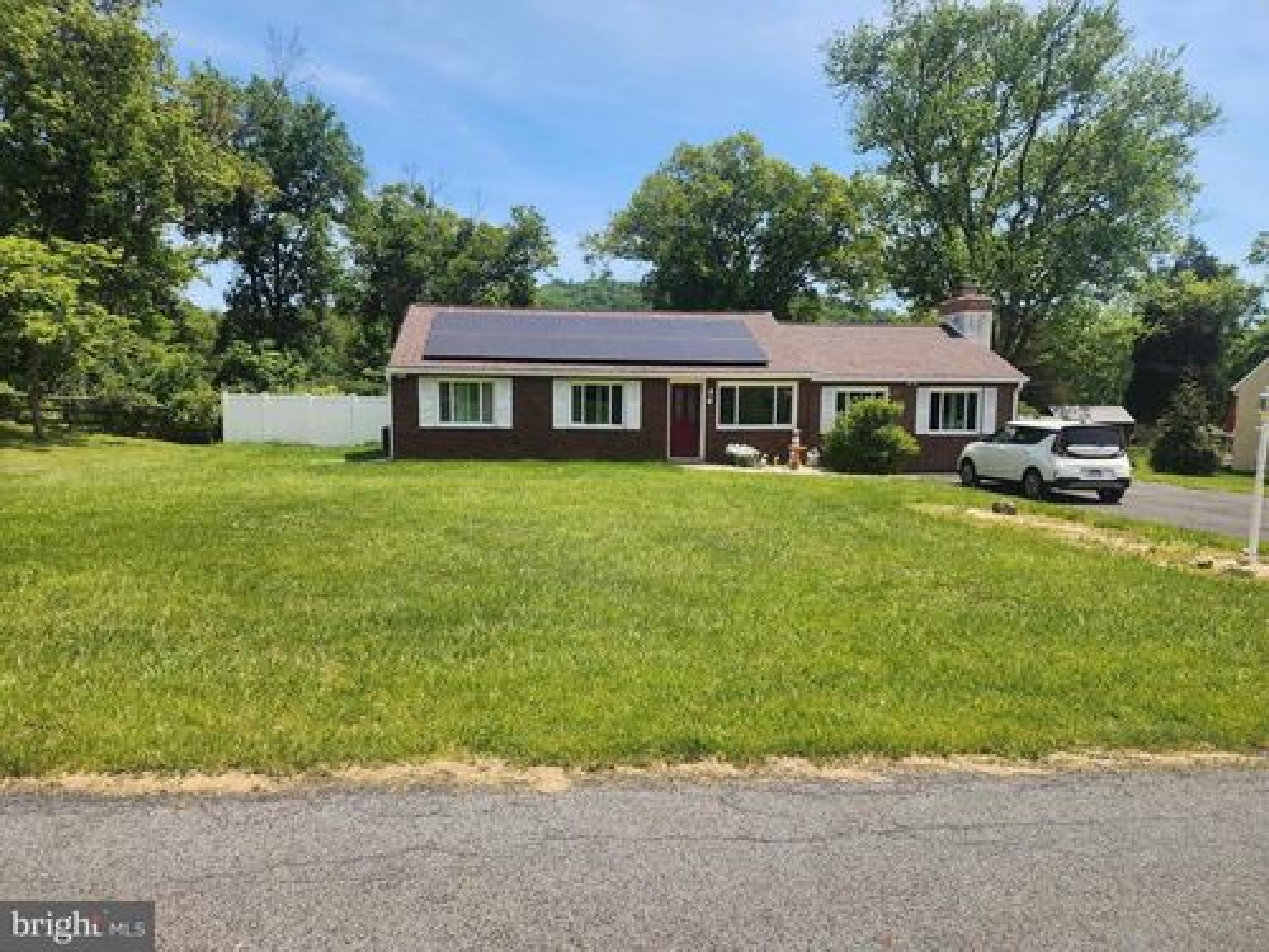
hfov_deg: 73.9
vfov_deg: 58.9
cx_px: 634
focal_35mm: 23
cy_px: 476
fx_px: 843
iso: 12
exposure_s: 1/801
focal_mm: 6.4
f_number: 1.8
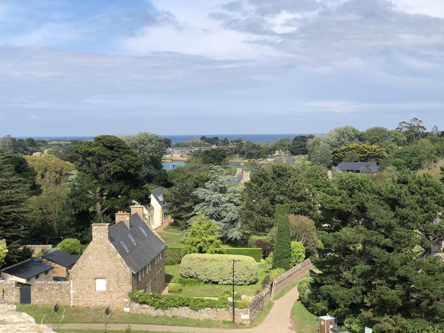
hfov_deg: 36.8
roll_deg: +1.7
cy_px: 166
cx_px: 222
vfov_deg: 28.0
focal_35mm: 52
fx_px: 667
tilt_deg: -2.3
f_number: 2.4
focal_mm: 6
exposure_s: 1/1171
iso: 16
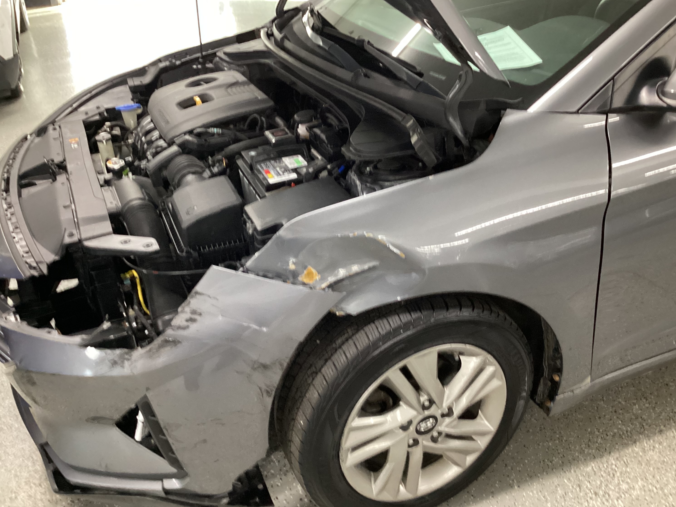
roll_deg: +0.8
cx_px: 352
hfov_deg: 53.9
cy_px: 258
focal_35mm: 34
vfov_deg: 41.8
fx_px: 664
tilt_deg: -30.2
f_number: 2.4
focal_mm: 3.3
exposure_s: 1/33
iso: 400
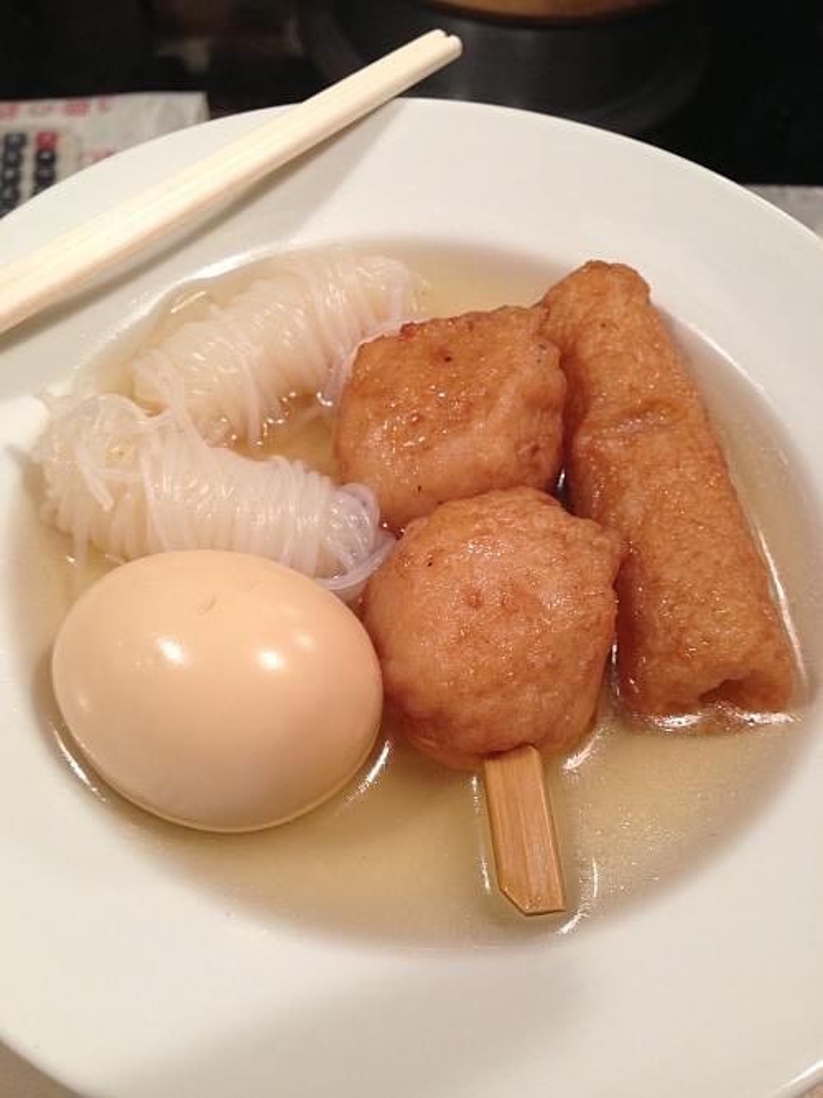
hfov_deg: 42.9
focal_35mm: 33
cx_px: 412
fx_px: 1046
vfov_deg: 55.4
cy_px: 549
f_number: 2.4
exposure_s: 1/20
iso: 100
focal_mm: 4.13
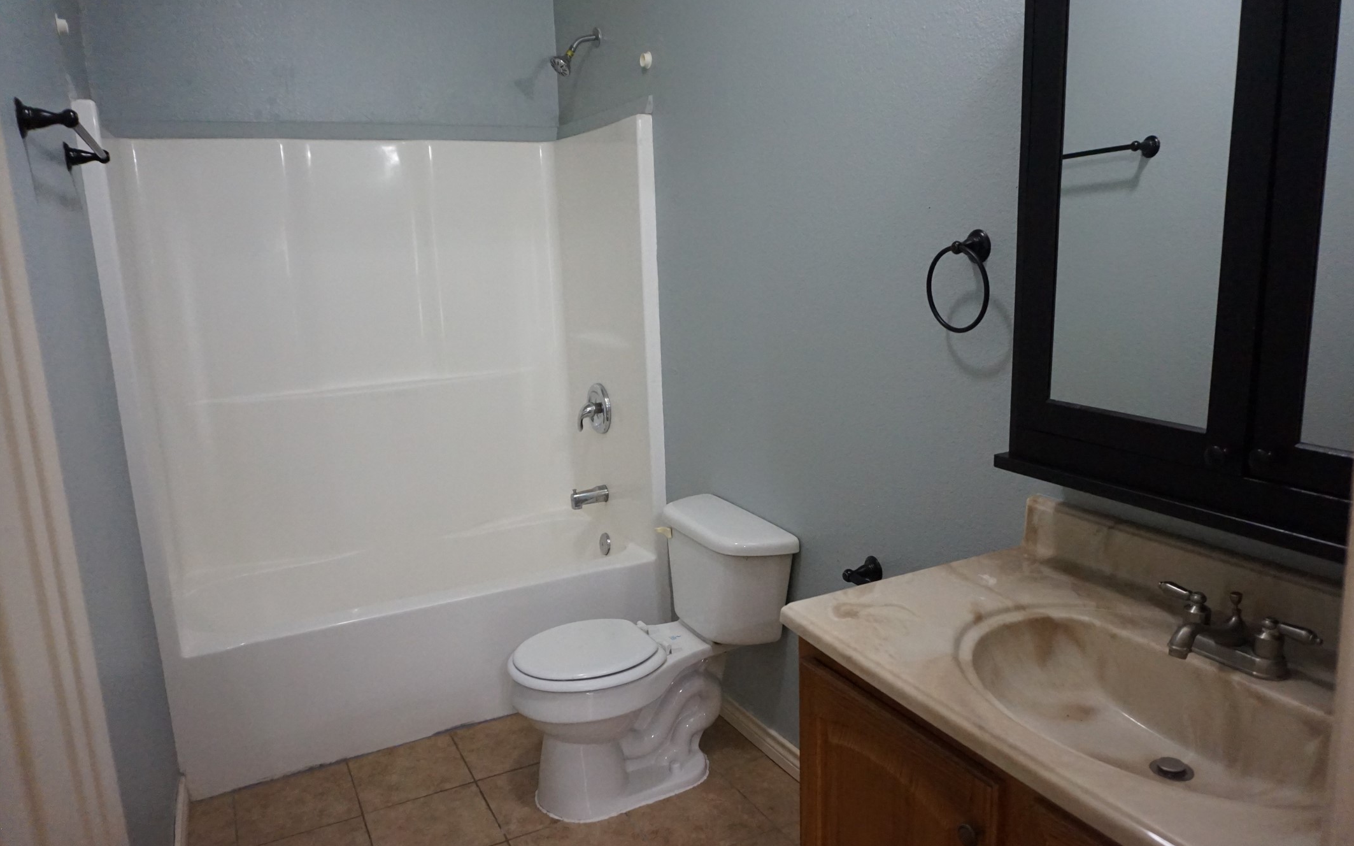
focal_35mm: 25
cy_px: 425
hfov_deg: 72.5
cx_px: 691
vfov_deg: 49.3
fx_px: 922
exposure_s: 1/125
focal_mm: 16
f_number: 3.5
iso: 3200
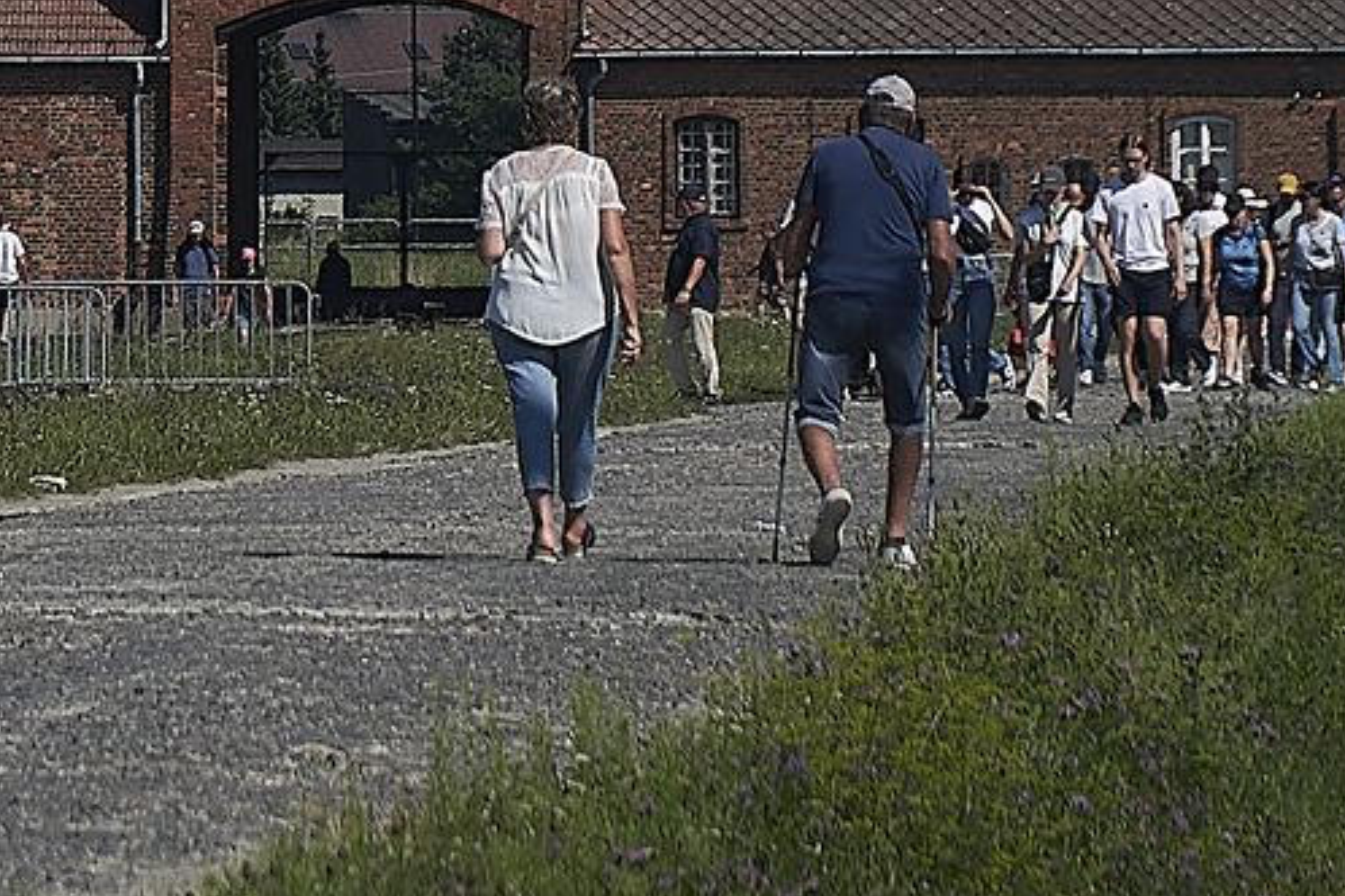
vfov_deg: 2.2
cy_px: -452
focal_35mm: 630
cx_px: -24
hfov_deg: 3.3
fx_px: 23536
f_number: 5.6
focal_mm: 105
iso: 110
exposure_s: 1/1000
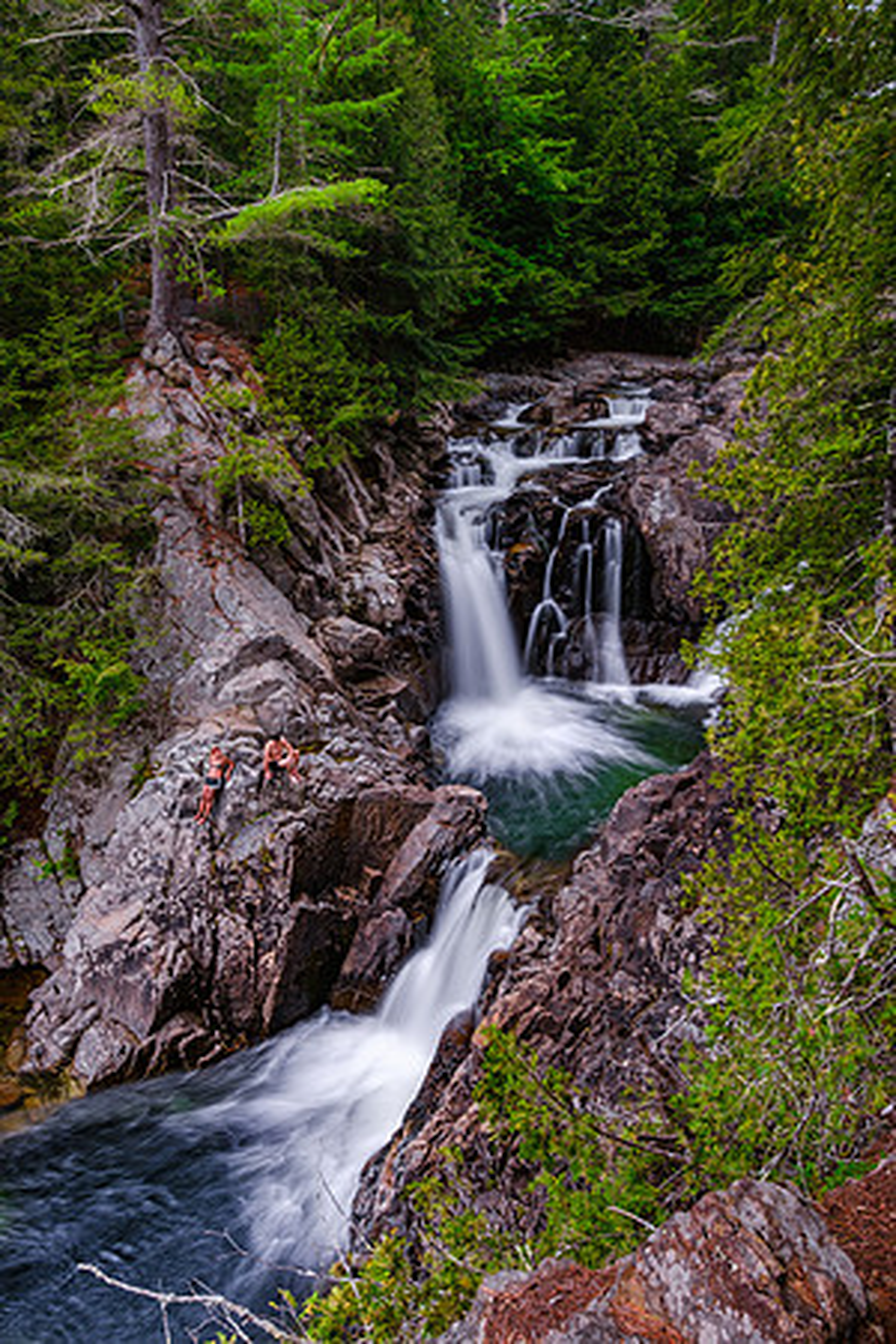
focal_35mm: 23
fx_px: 859
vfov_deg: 76.1
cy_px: 672
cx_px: 448
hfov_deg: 55.1
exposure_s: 1.2
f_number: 8
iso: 160
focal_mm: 15.1
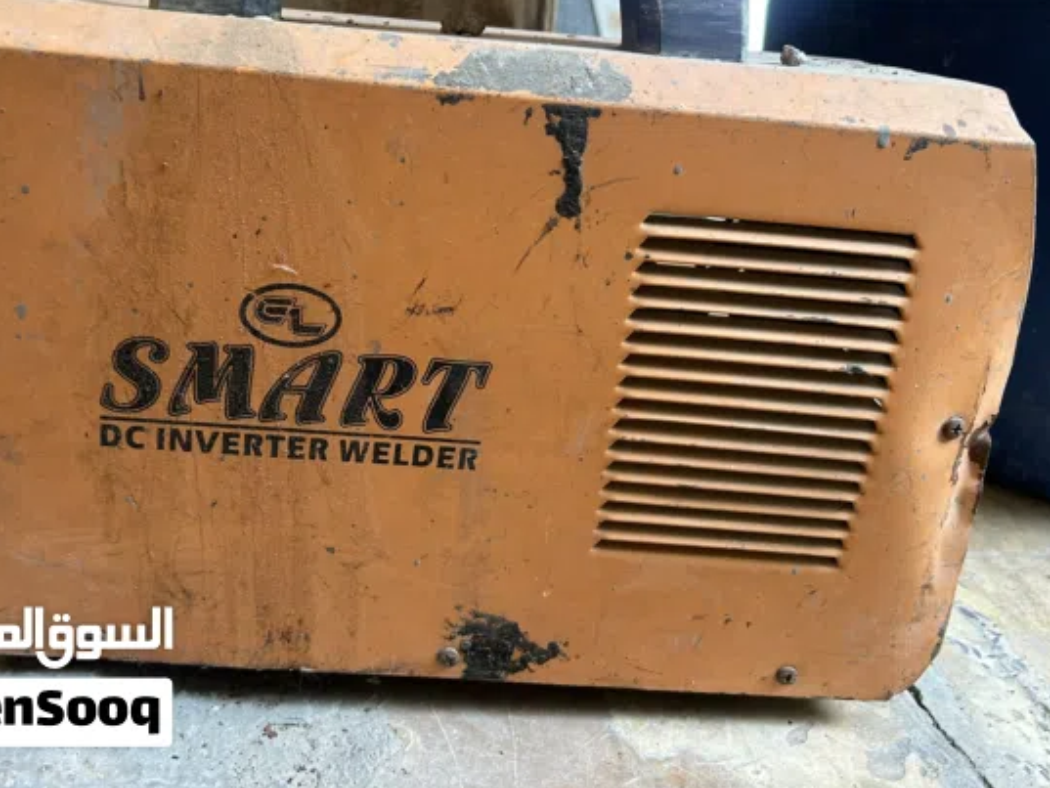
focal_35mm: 31
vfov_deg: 45.3
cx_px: 467
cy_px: 325
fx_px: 941
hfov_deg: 58.2
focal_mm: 5.7
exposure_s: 1/60
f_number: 1.5
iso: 160
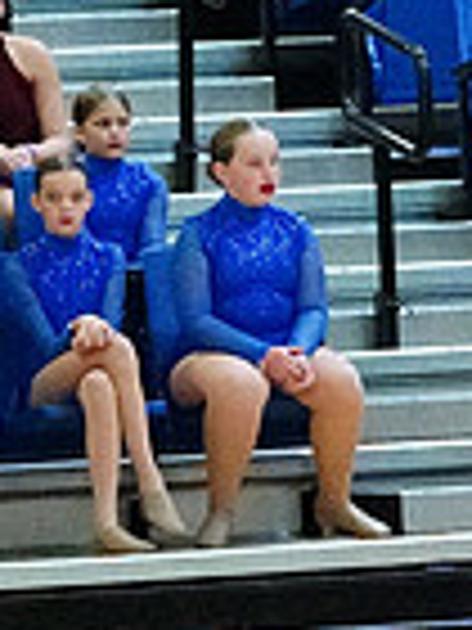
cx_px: -823
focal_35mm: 555
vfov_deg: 3.6
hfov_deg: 2.7
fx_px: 10090
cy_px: 556
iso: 25600
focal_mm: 93
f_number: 4
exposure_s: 1/1000
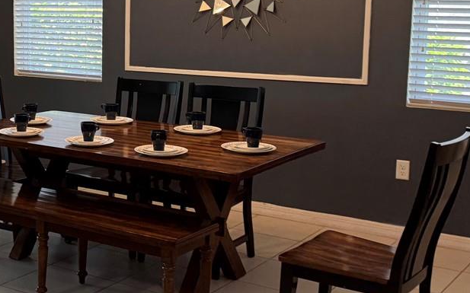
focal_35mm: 66
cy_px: 117
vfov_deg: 19.7
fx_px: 845
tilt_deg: -8.8
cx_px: 5
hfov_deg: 29.2
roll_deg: +1.0
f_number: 1.78
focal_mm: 6.76
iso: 125
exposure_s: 1/120
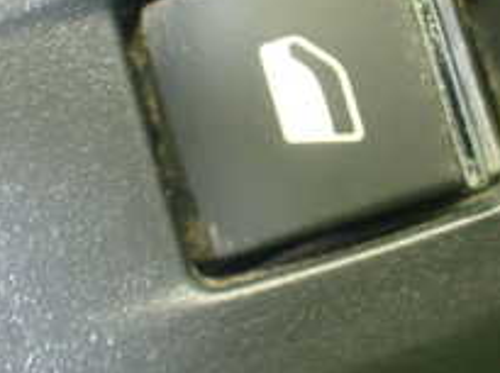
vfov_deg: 16.5
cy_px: 49
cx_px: 410
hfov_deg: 22.0
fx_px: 1269
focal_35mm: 88
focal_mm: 5.4
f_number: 2.3
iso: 800
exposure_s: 1/80
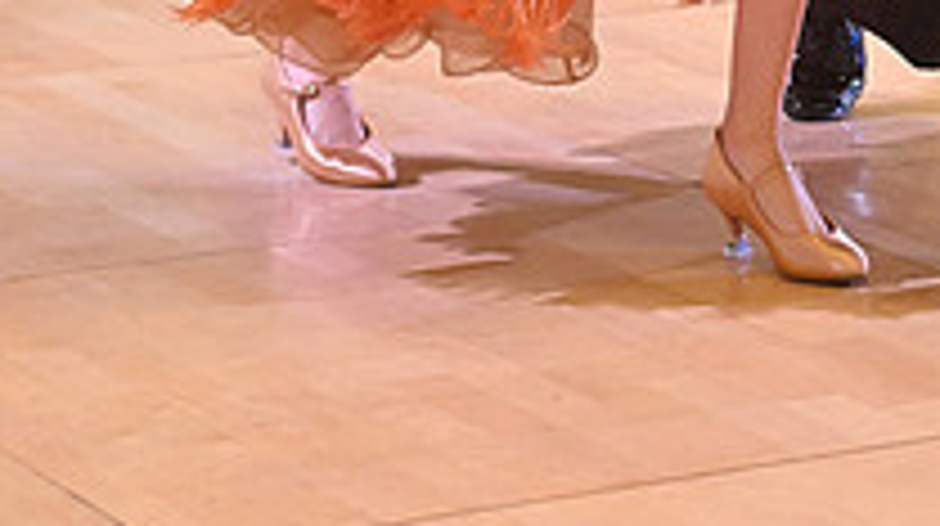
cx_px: 762
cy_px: -602
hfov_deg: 10.5
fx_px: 5079
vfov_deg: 5.8
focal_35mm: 204
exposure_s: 1/400
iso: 5000
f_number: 5
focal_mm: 70
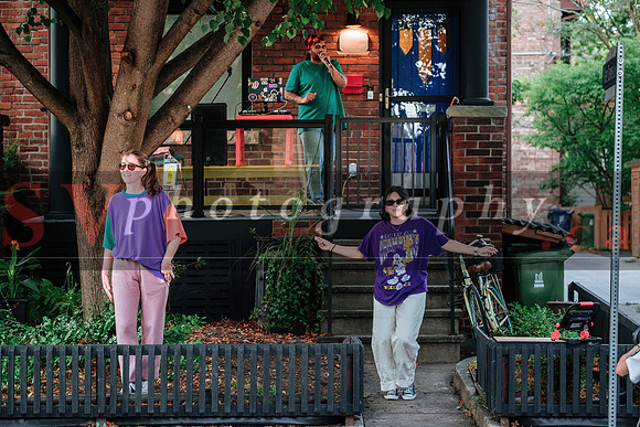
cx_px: 320
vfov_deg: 14.4
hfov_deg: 21.5
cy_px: 214
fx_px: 1689
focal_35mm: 95
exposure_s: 1/200
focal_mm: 63.4
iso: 800
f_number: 2.8
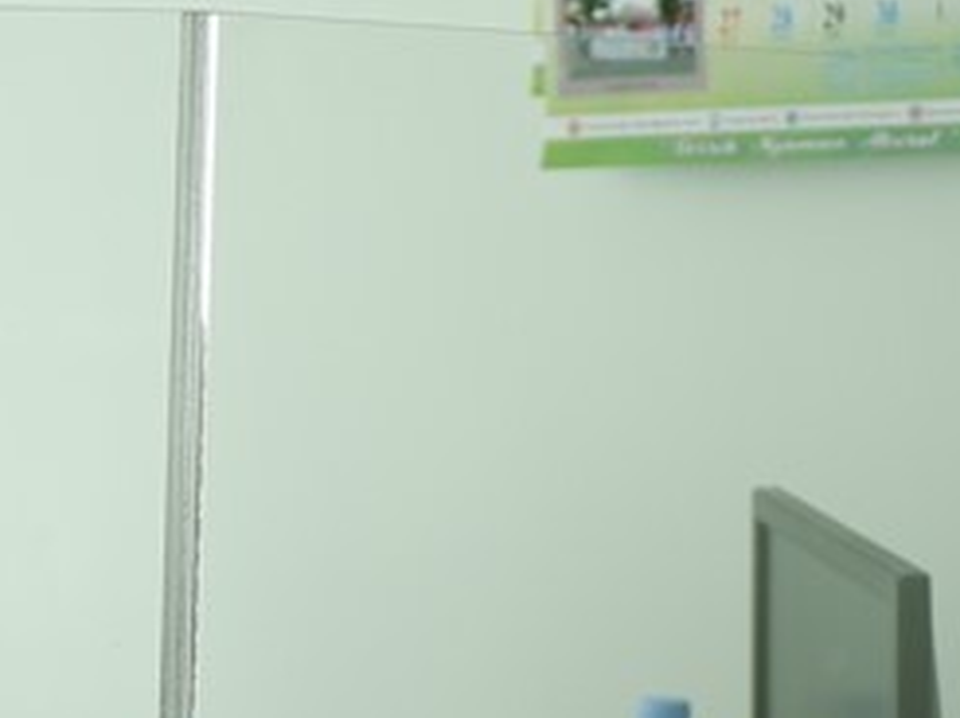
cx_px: 297
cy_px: 765
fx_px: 4100
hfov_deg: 13.3
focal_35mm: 148
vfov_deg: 9.9
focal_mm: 24.3
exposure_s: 1/70
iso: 200
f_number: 4.2
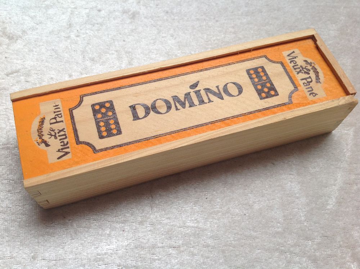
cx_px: 180
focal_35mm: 35
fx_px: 363
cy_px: 134
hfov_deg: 52.7
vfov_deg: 40.6
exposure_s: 1/60
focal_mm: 4.28
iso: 50
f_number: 2.4
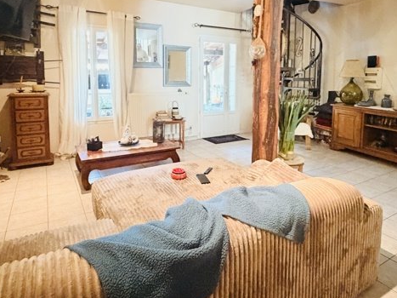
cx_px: 210
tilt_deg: -5.3
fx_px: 275
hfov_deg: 71.5
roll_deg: +0.2
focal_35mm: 24
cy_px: 100
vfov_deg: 55.6
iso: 1000
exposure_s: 1/33
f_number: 2.2
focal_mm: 2.22
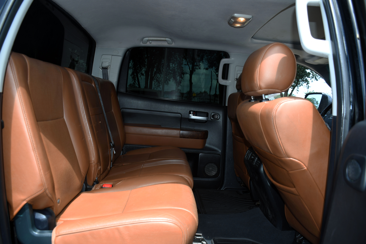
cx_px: 183
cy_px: 122
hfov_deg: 67.4
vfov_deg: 47.9
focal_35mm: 27
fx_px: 274
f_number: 3.5
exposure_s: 1/125
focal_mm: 18
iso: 100
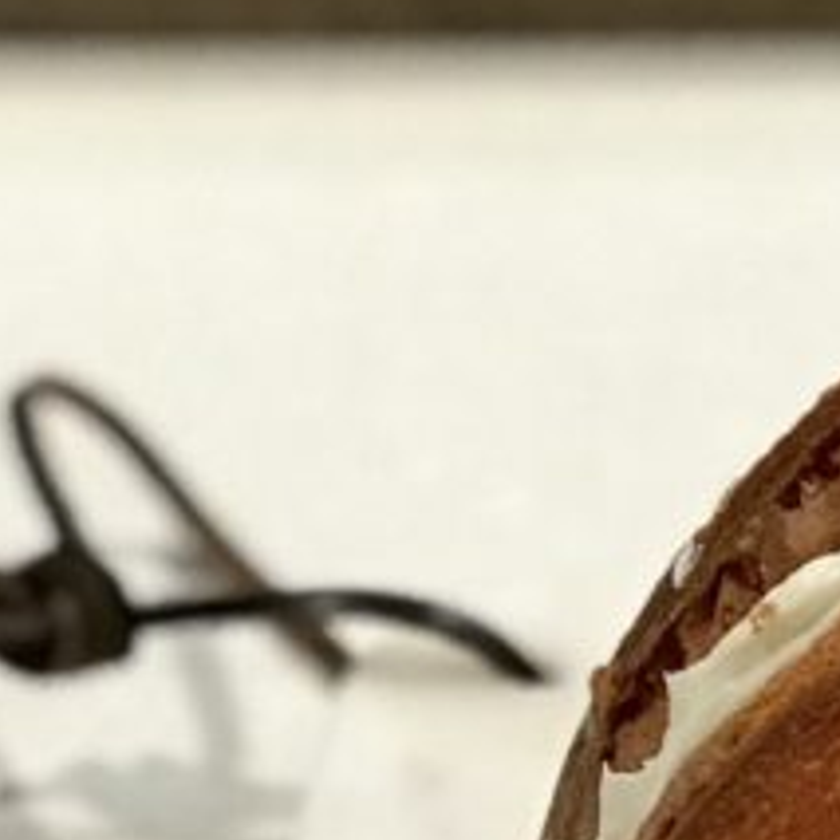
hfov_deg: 7.1
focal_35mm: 242
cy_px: 1049
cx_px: 1491
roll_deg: +0.0
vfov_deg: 7.2
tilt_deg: -38.0
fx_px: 6644
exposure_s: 1/60
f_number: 2.8
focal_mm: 6.6
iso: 200
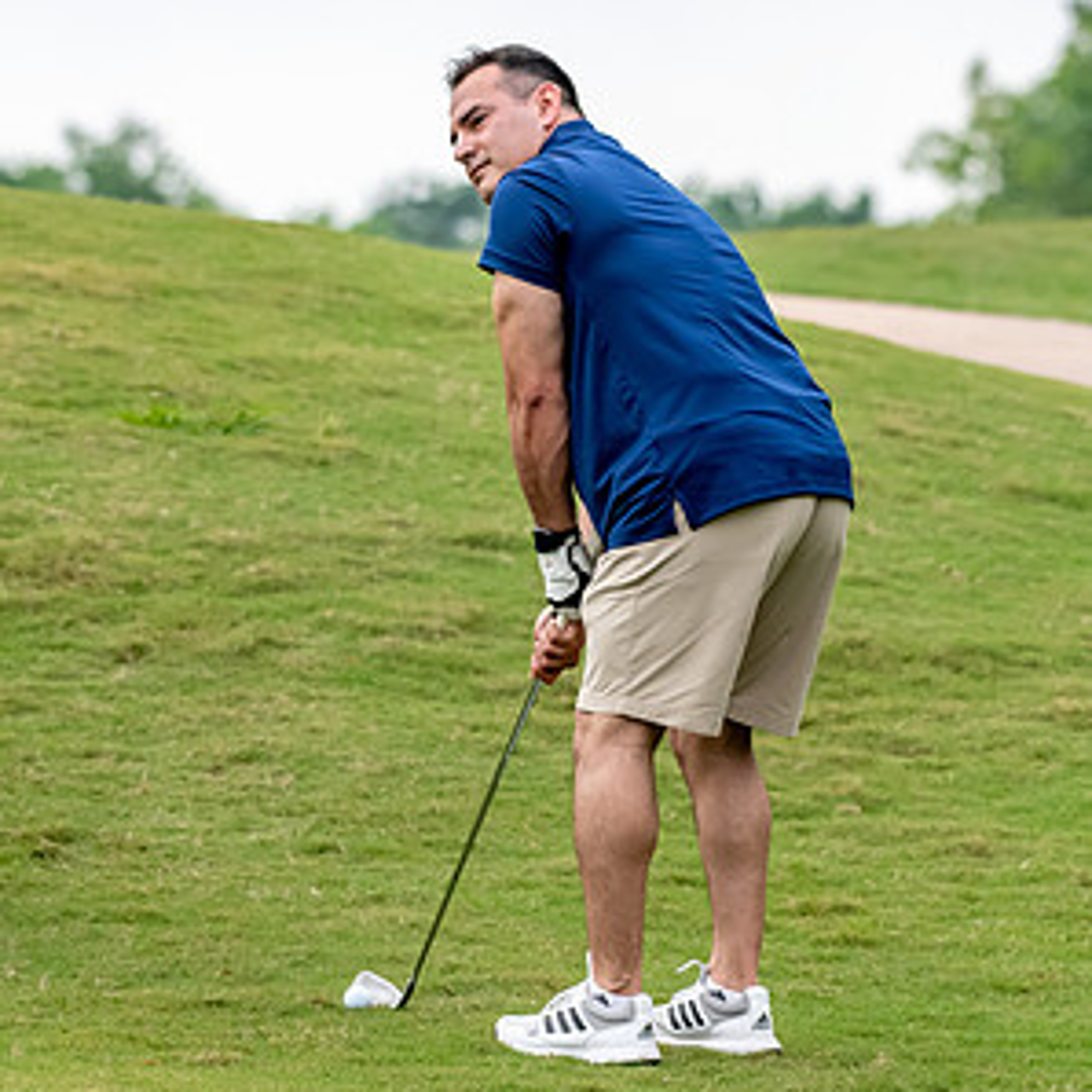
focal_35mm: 385
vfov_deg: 4.6
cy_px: 531
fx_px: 13741
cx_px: 546
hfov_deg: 4.6
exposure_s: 1/2000
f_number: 5.6
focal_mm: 200
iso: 1800
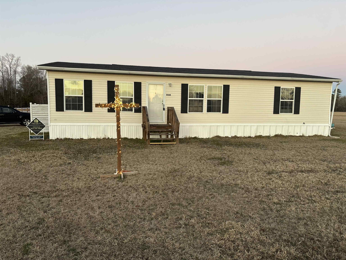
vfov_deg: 53.1
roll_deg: -1.1
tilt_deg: -5.6
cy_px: 130
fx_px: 260
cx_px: 173
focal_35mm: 26
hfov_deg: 67.3
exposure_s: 1/60
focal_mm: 5.96
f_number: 1.6
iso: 100
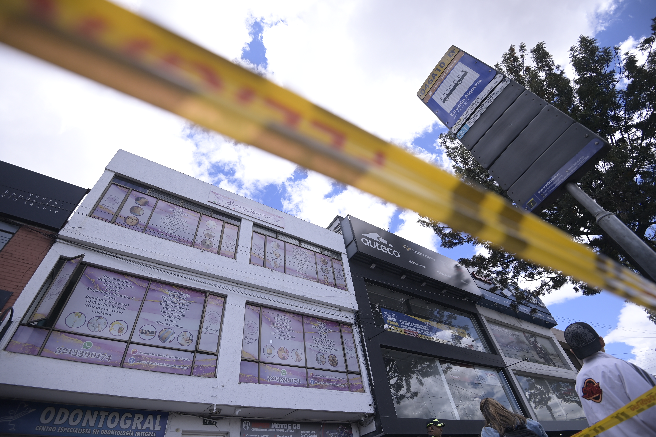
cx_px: 328
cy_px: 218
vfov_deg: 73.7
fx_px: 292
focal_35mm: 16
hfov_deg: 96.7
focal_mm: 16
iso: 250
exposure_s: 1/1250
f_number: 4
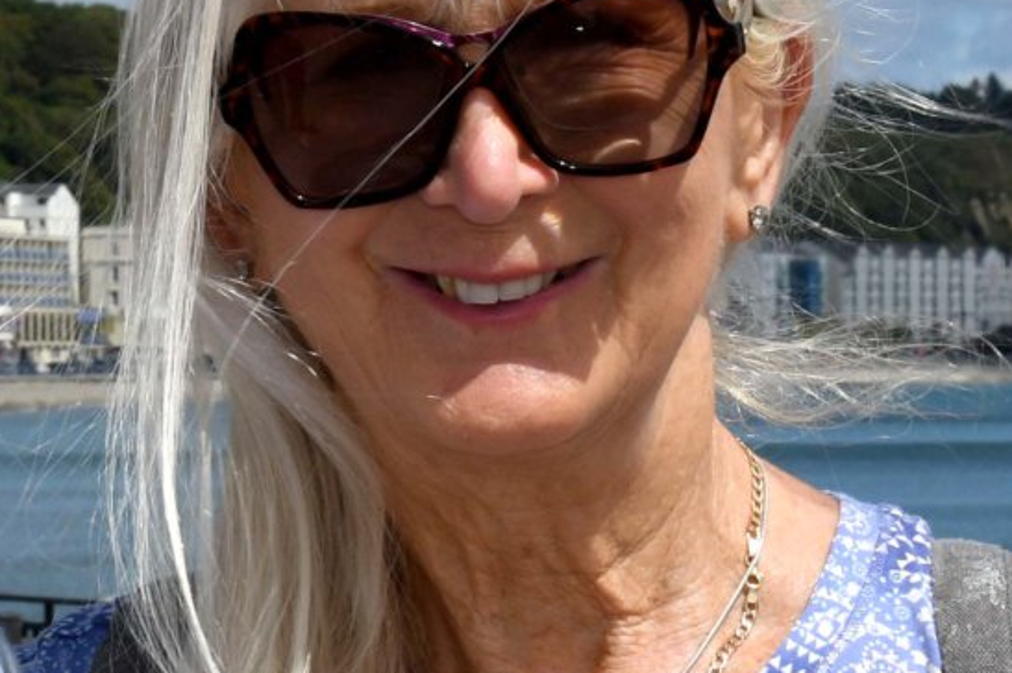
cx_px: -205
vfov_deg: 5.4
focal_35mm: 253
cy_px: 528
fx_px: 7104
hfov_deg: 8.1
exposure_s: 1/400
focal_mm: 45
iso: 250
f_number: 14
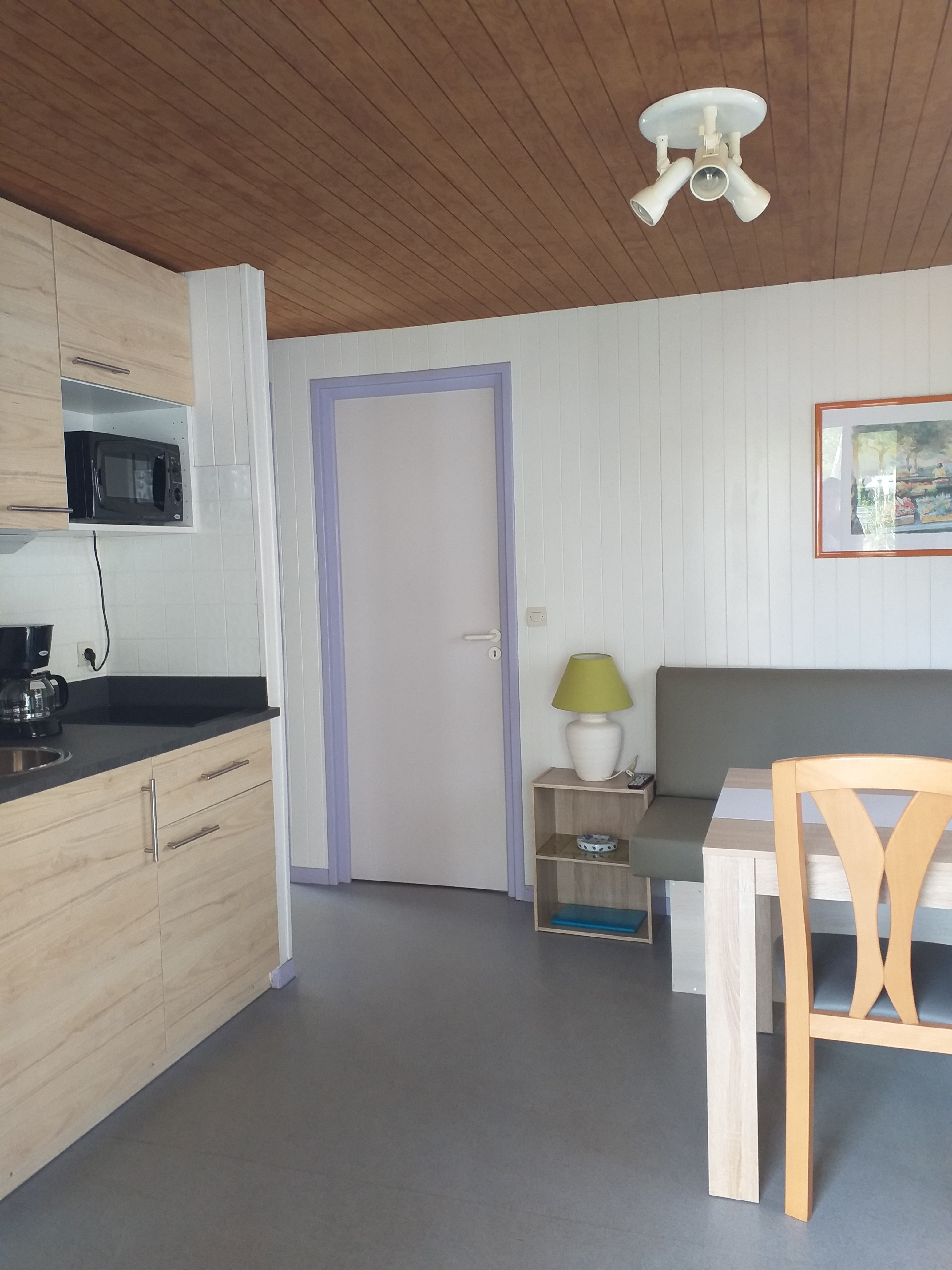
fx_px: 953
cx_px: 476
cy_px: 635
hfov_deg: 53.1
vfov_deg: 67.3
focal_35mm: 26
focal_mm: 3.6
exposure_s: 1/50
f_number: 1.9
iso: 80
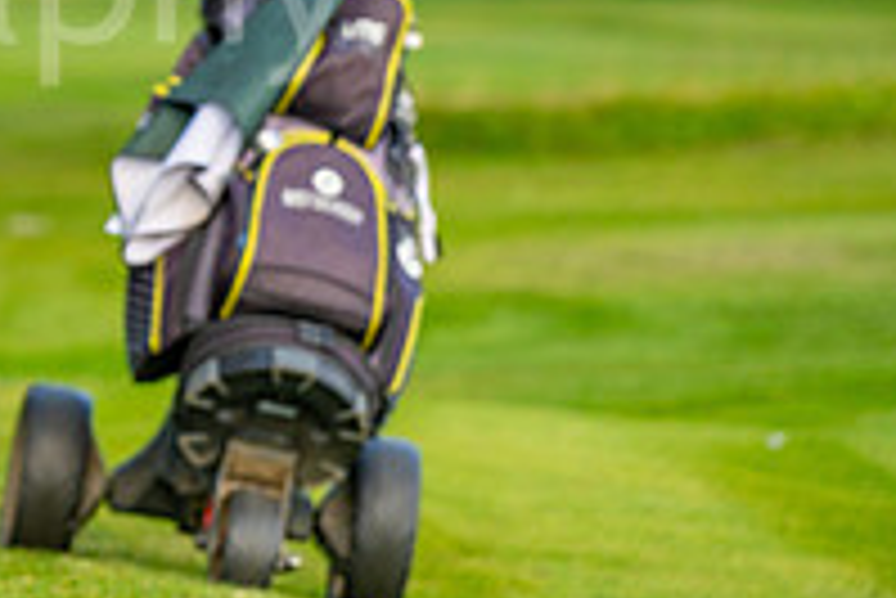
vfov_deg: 3.9
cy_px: -241
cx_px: -216
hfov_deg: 5.9
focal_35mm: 350
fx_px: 8717
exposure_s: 1/640
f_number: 4
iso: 200
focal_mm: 120
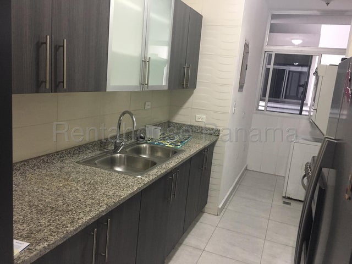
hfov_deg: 61.7
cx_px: 176
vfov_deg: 48.2
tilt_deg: -8.5
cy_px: 132
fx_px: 295
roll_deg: -3.4
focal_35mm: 29
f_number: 2.2
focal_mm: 4.15
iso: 200
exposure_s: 1/15
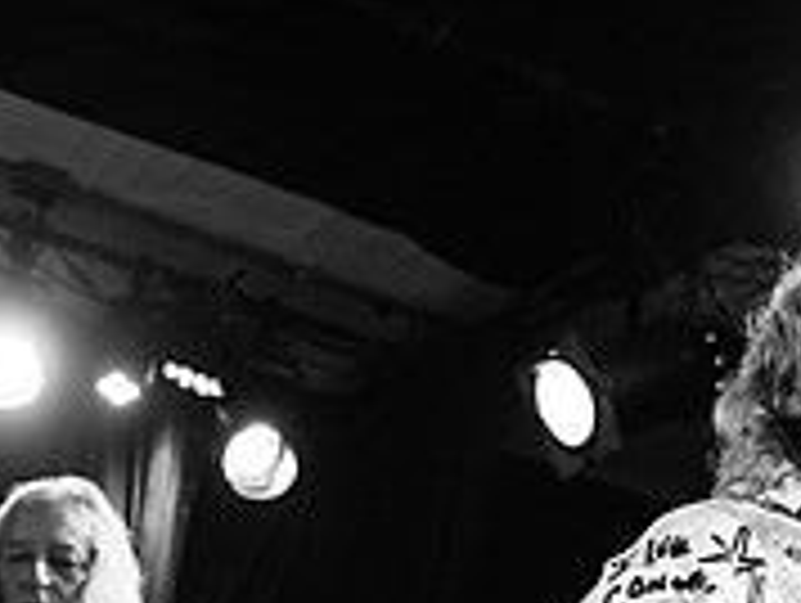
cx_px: 436
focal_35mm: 100
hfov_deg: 19.6
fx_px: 2317
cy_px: 745
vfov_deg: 14.3
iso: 2000
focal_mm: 32
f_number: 3.2
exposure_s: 1/200
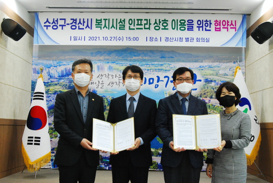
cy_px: 92
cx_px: 136
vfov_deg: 30.0
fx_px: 342
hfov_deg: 43.5
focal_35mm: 45
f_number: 7.1
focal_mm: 30
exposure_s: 1/80
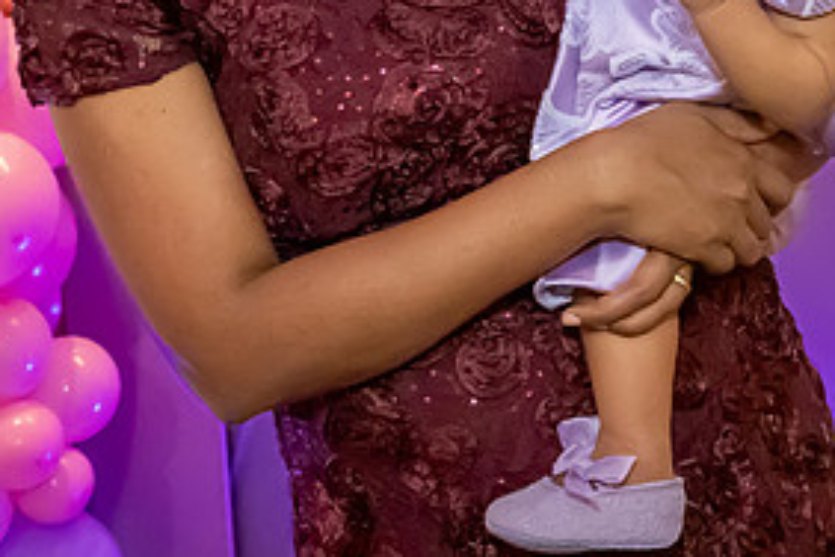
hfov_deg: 22.2
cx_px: 783
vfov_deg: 14.8
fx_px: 2064
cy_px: -118
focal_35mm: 89
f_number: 7.1
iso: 16000
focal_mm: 24
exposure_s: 1/250
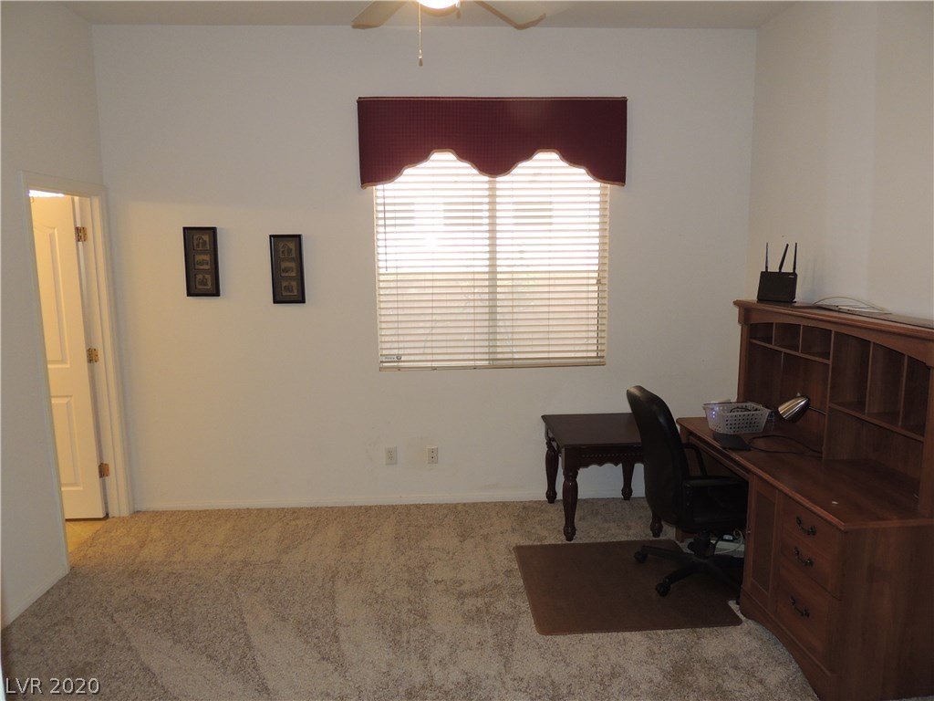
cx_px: 467
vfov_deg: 56.8
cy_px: 350
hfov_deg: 71.6
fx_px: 648
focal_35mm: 24
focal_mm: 4.3
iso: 250
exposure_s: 1/40
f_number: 3
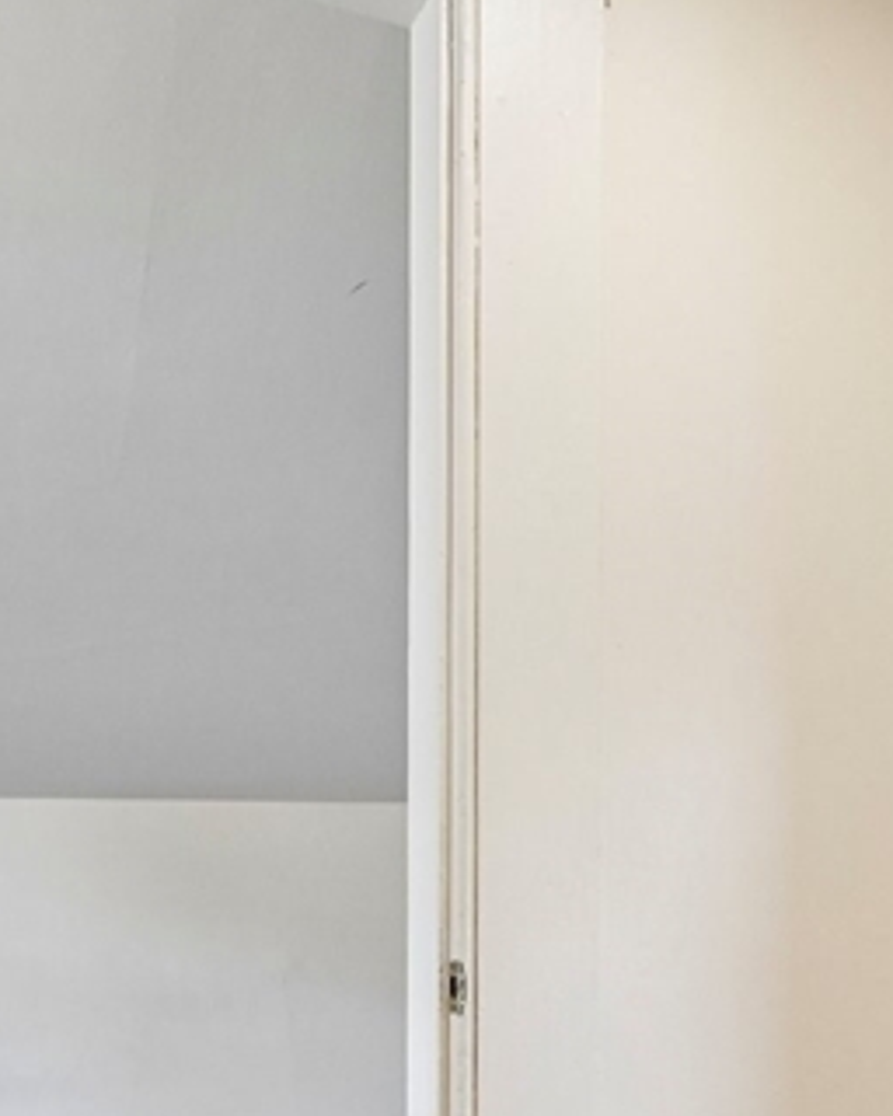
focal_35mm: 48
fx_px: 1586
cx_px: 1322
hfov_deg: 24.7
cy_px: 821
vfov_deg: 37.9
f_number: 8
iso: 400
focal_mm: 16
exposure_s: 1/15
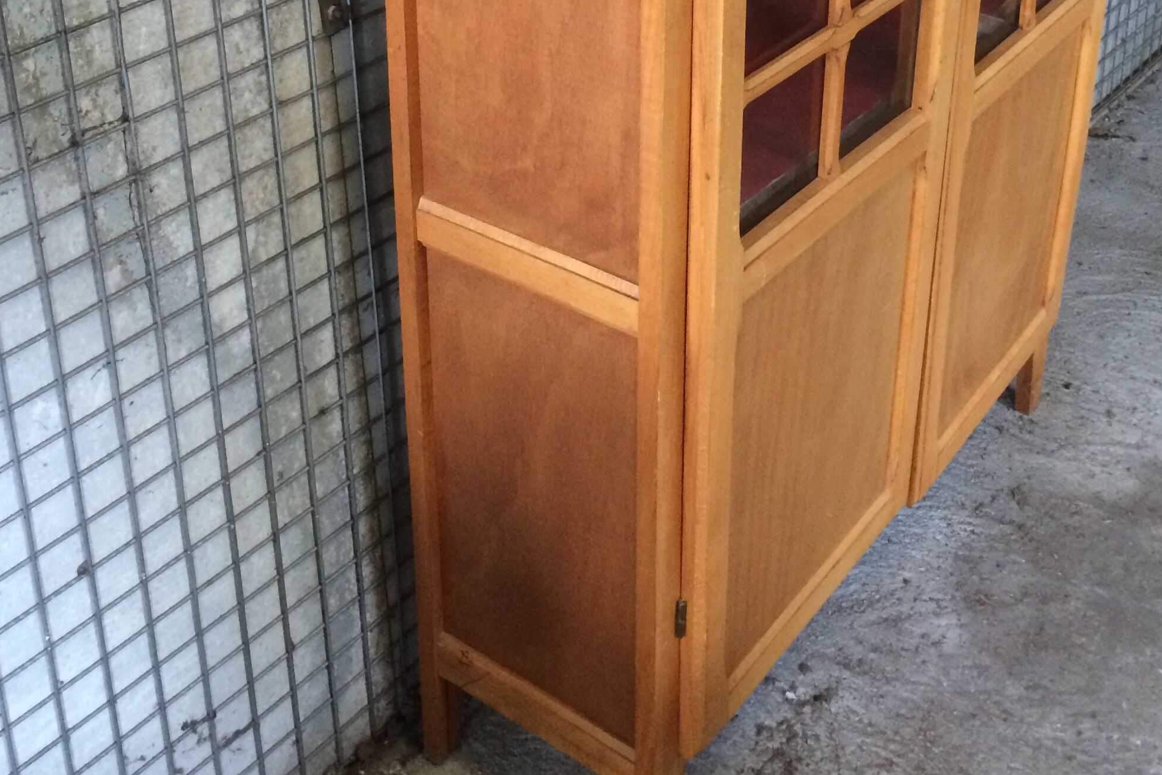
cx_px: 626
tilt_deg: -24.1
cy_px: -25
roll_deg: +1.3
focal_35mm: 50
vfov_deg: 25.5
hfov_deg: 39.6
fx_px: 1614
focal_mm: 4.15
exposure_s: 1/33
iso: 320
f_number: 2.2
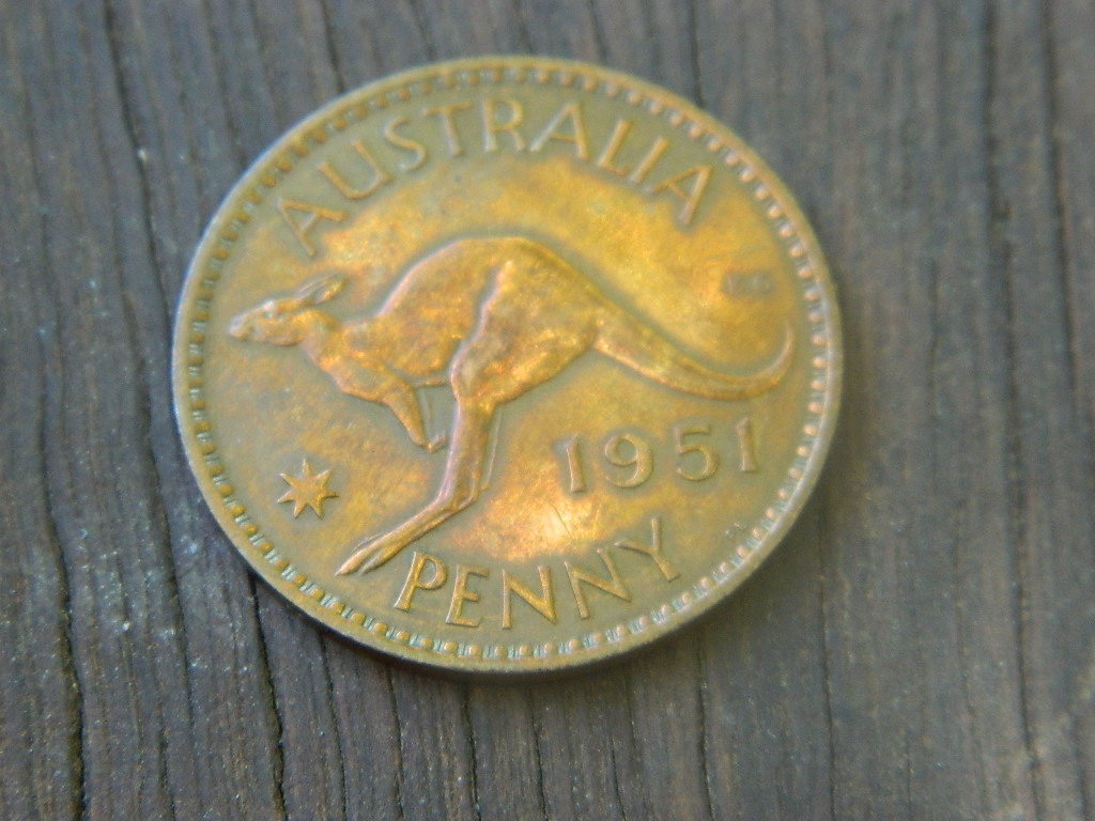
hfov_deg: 19.1
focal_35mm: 103
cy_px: 410
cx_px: 548
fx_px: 3258
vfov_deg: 14.4
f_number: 4.5
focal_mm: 18.6
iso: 320
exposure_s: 1/80
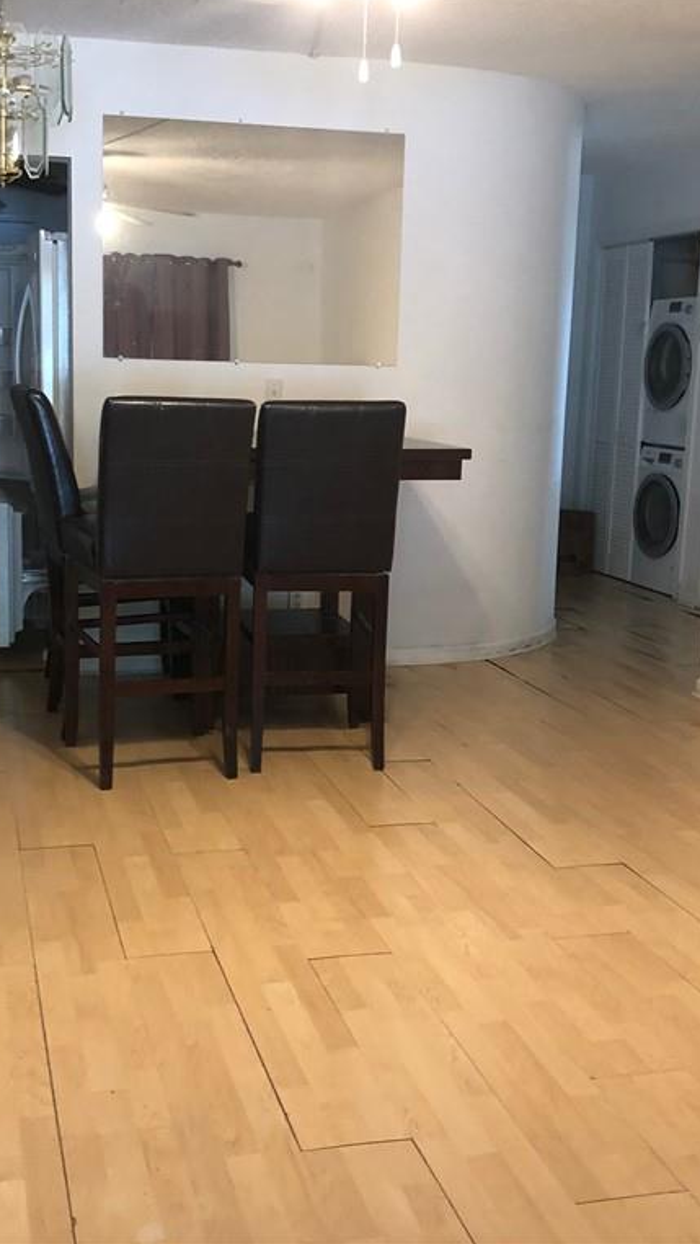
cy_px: 619
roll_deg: -2.2
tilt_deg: -10.0
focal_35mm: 41
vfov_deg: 49.4
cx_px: 287
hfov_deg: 29.0
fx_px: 1352
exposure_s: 1/15
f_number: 1.8
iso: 80
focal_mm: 3.99
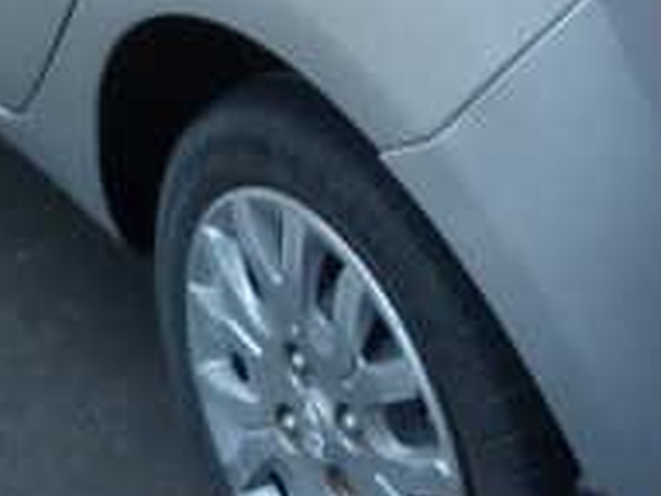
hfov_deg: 18.7
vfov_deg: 13.2
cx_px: 541
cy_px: -300
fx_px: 1986
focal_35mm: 104
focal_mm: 4.5
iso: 80
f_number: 2.8
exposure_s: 1/80
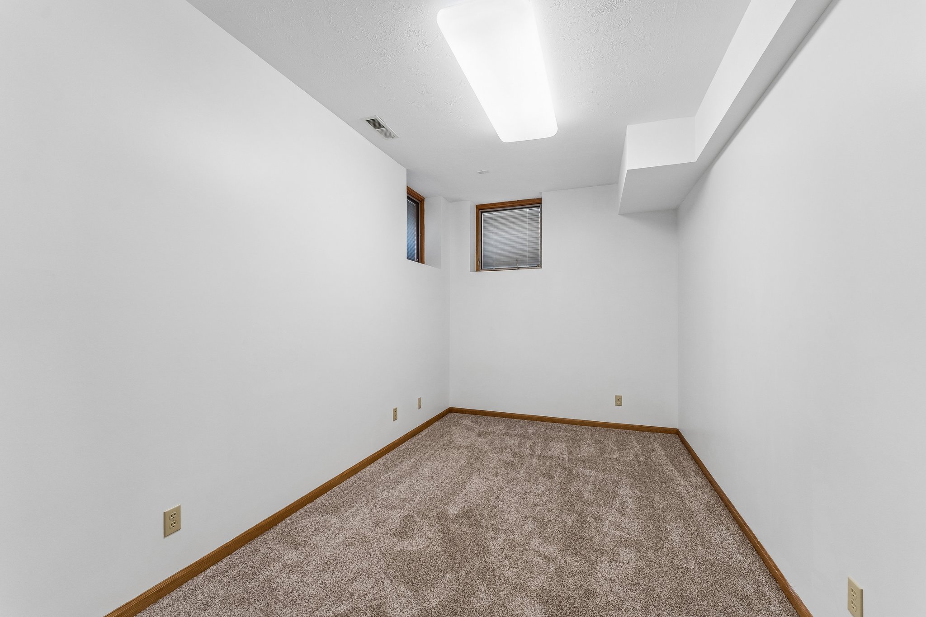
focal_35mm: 14
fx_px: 360
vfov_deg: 81.2
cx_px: 463
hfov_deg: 104.3
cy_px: 308
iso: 500
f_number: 6.3
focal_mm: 14
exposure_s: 1/20
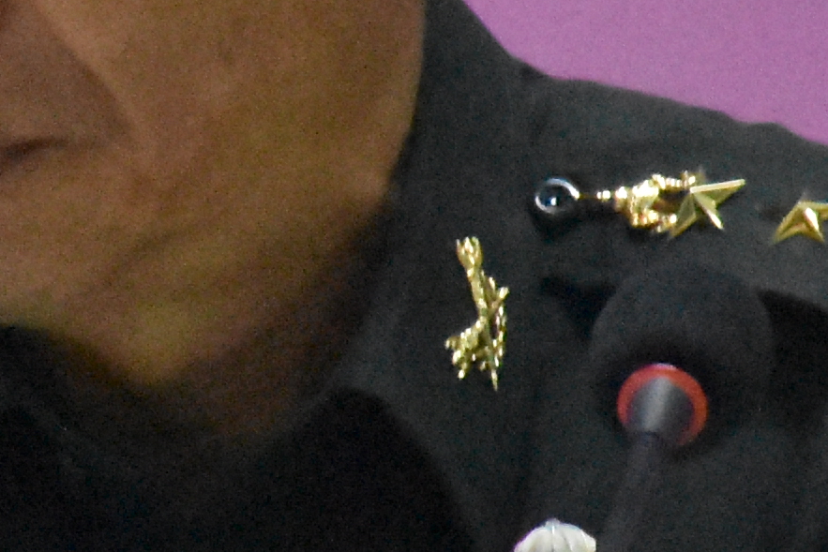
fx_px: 32824
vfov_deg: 1.0
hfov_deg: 1.4
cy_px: 321
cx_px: -276
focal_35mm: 1427
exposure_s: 1/320
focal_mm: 140
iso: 12800
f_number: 5.6
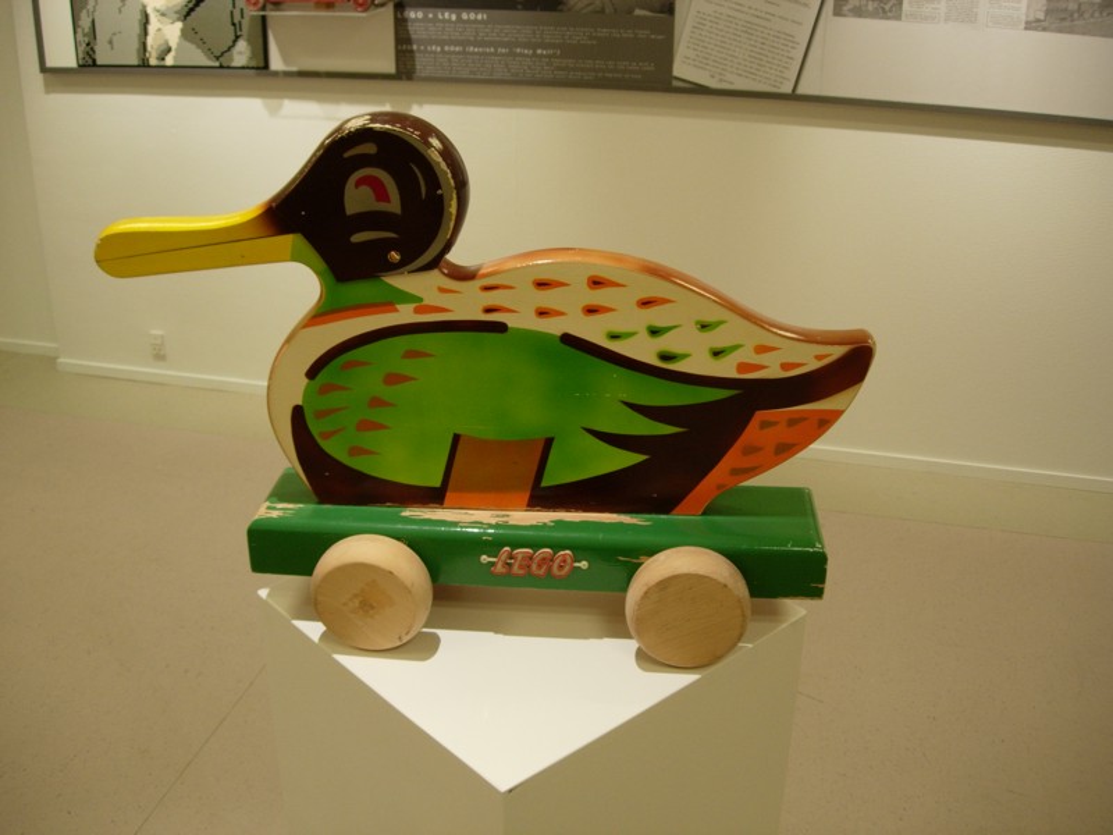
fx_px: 1222
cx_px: 556
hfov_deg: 49.0
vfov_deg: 37.7
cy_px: 418
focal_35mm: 38
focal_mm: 7.8
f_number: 2.8
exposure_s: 1/32
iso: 97
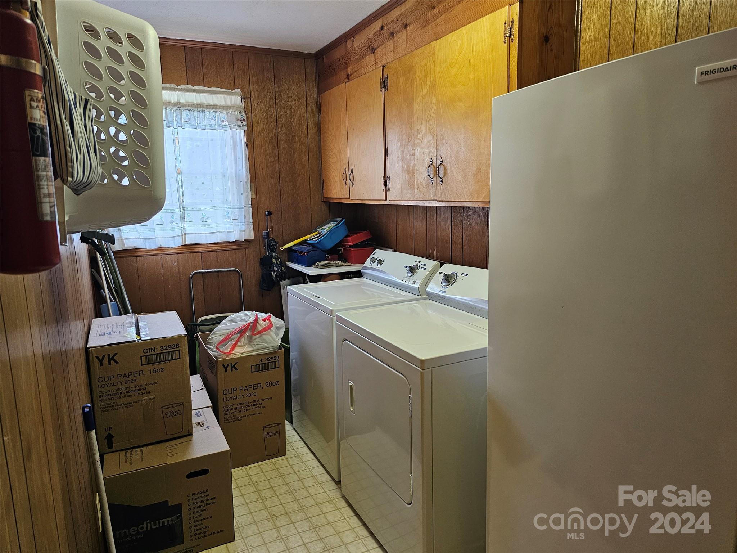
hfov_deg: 73.9
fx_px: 490
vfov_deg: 58.9
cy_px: 276
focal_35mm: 23
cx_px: 368
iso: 320
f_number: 1.7
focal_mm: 6.3
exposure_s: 1/120
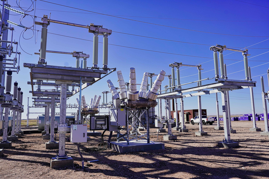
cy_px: 90
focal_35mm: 28
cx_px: 134
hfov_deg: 65.5
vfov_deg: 46.4
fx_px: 209
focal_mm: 28
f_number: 5
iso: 100
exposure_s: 1/1000
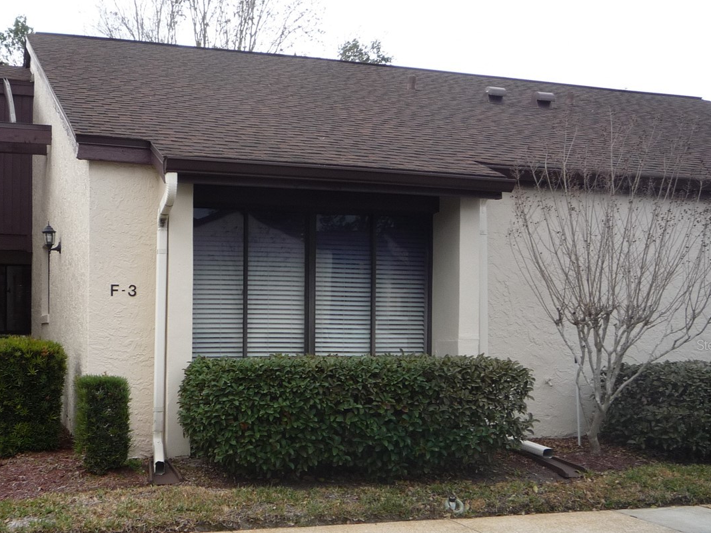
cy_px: 344
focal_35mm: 45
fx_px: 924
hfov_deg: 41.4
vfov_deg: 32.0
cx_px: 227
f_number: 4
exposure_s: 1/200
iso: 100
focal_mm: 5.2
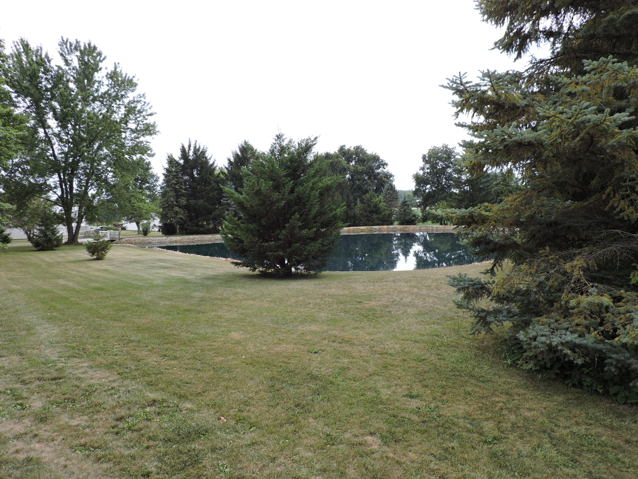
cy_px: 240
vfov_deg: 56.8
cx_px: 319
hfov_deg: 71.6
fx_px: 442
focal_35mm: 24
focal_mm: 4.3
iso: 100
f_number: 3
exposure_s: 1/500
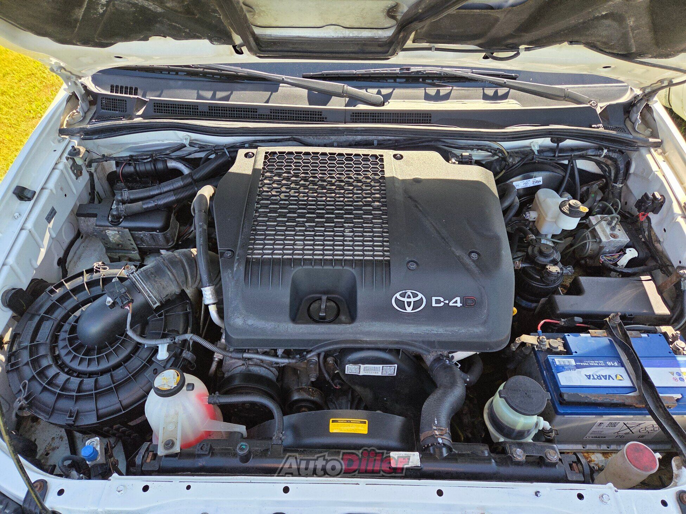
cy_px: 257
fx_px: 456
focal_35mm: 23
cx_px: 343
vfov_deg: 58.9
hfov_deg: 73.9
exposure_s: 1/359
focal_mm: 5.4
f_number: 1.8
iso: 50
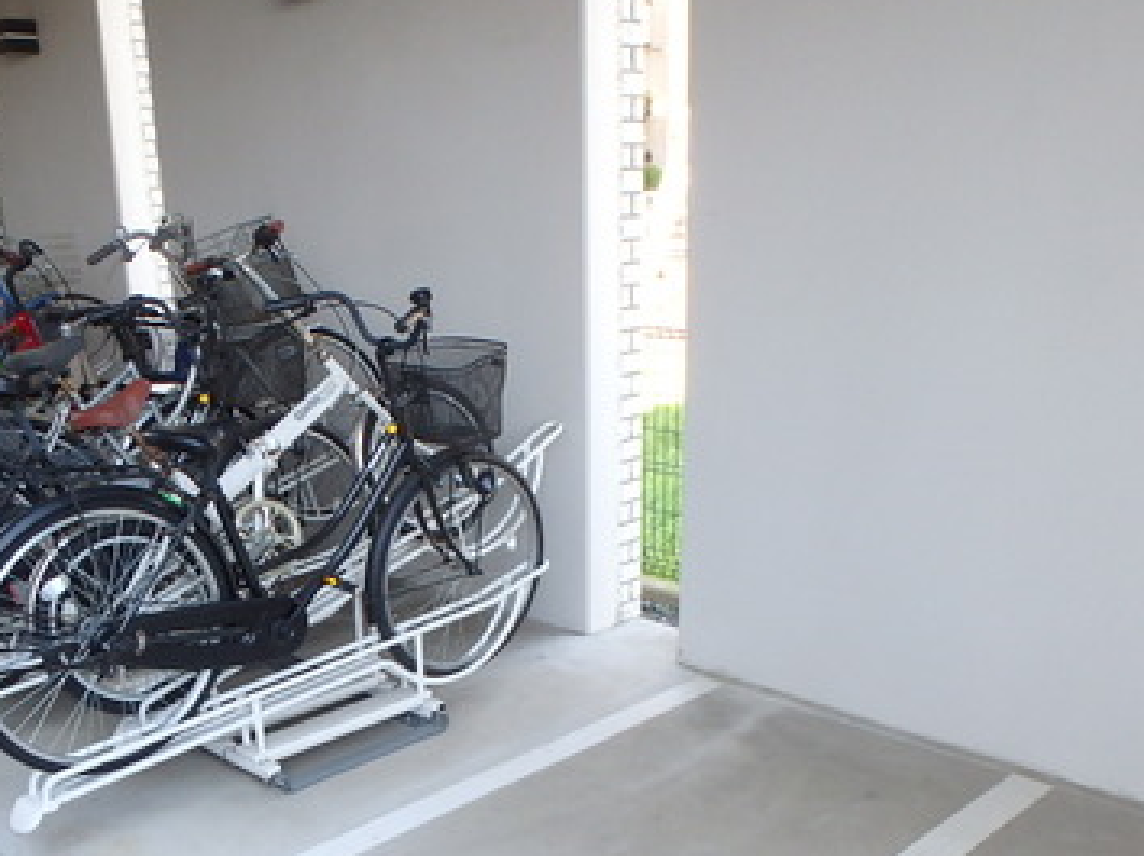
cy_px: 652
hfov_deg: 48.9
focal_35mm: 38
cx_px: 498
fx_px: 1255
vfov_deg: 36.7
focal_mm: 3.7
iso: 200
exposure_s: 1/60
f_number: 3.5
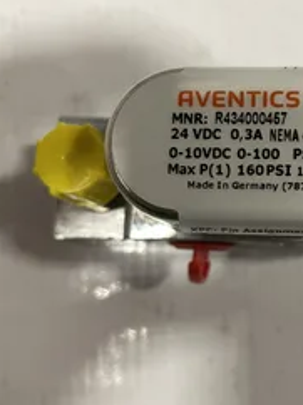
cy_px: 199
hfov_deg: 32.8
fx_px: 503
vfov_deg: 43.9
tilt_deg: -81.8
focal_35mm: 43
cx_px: 234
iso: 200
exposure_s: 1/60
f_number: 1.6
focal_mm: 4.2
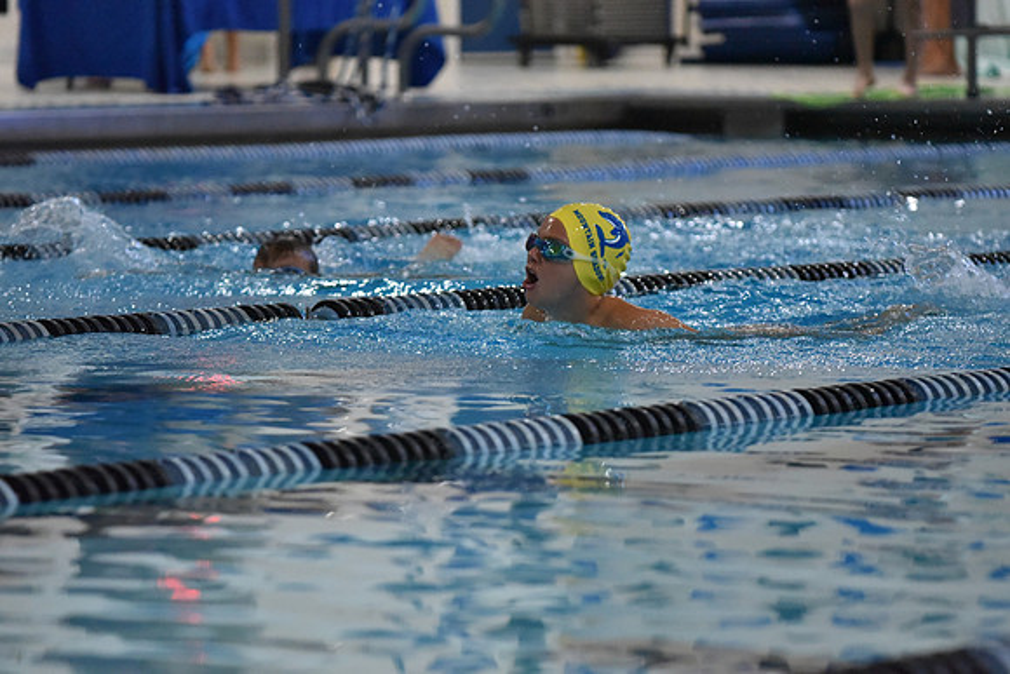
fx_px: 5612
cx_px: 505
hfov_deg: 10.3
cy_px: 337
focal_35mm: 200
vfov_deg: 6.9
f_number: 5
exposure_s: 1/500
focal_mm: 200
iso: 10000
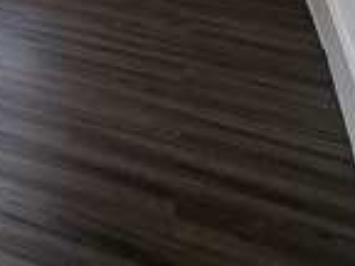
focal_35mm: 78
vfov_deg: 16.5
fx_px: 800
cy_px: -177
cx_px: -372
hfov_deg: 17.3
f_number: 2.2
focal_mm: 2.22
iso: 40
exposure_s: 1/290
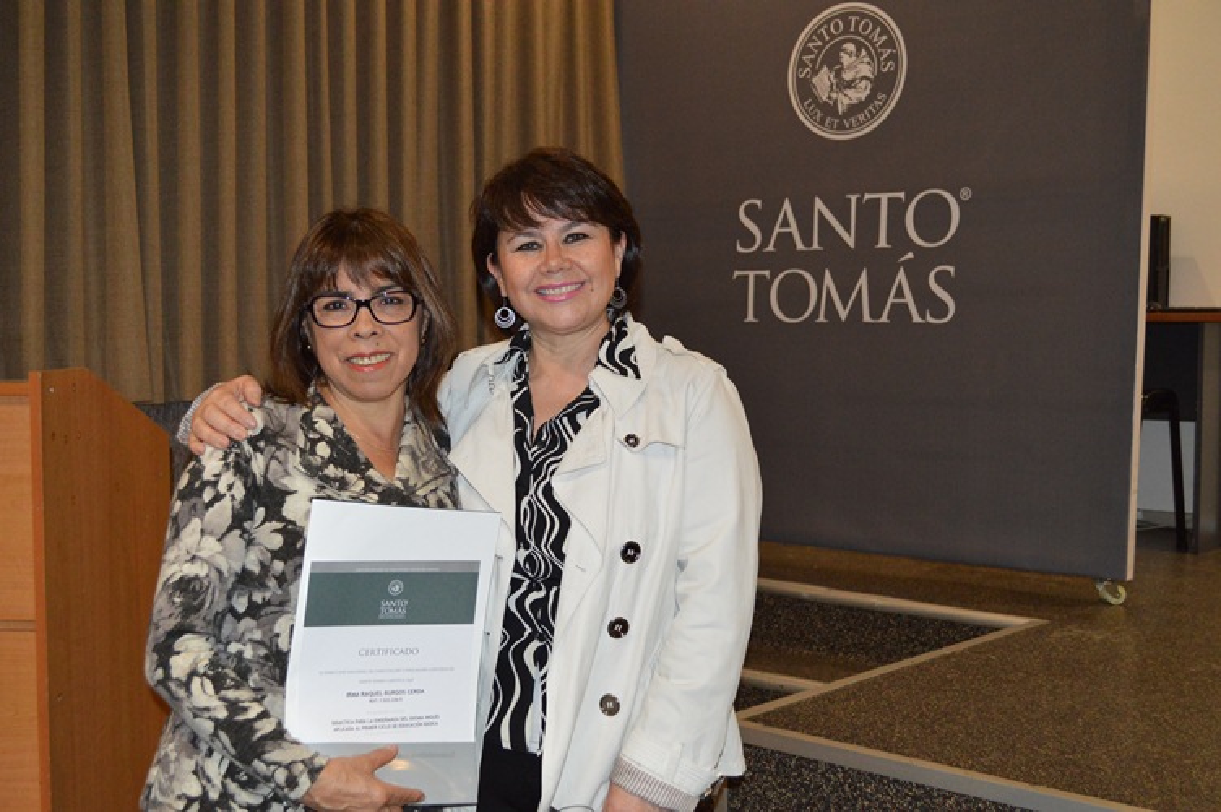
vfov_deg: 30.8
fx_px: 1474
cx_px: 610
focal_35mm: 44
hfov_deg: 45.0
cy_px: 406
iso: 1800
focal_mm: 29
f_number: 4.5
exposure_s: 1/60
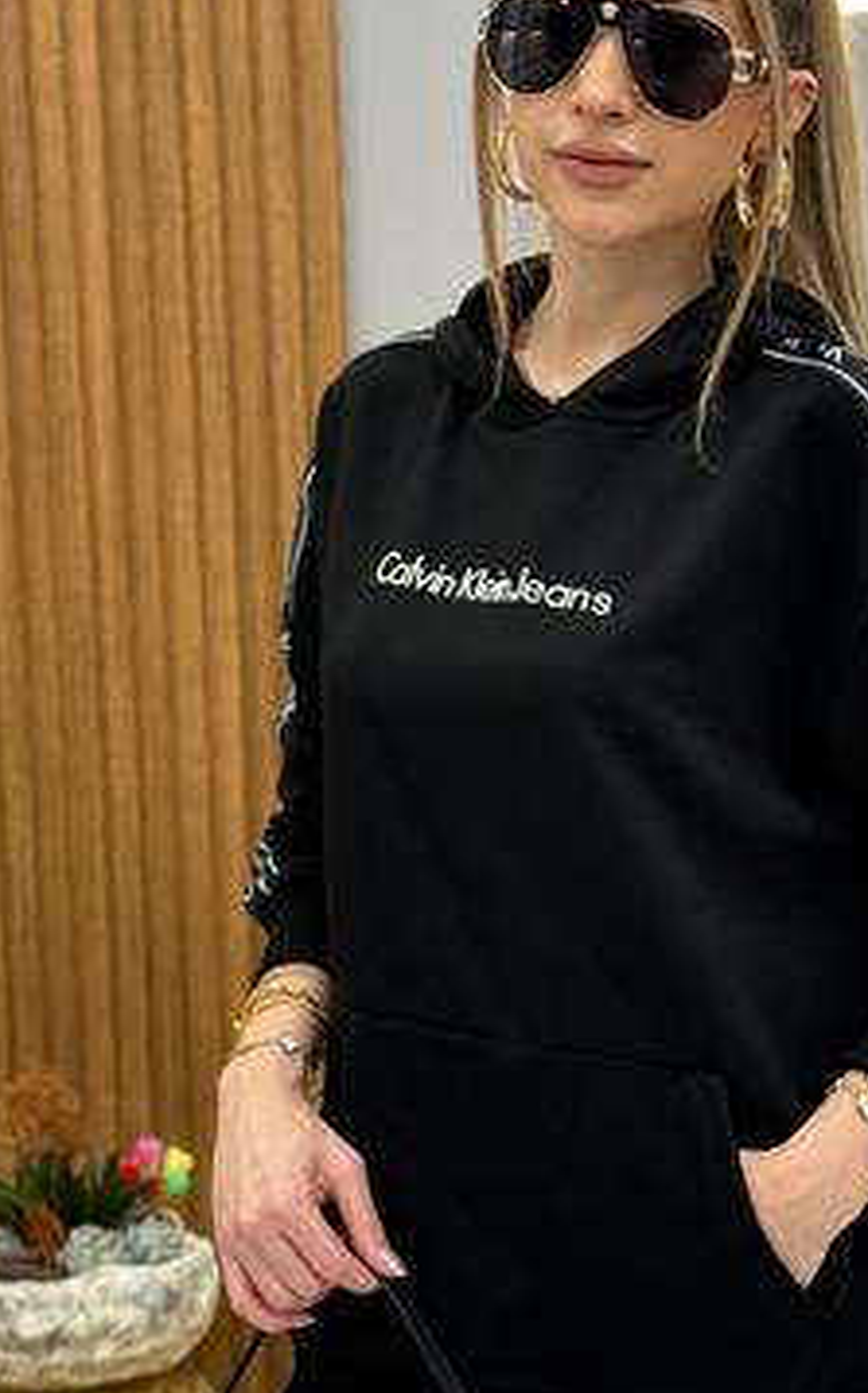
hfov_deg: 17.5
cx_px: 615
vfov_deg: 27.9
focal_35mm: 74
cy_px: 681
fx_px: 2808
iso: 160
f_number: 1.78
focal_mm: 6.76
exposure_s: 1/100
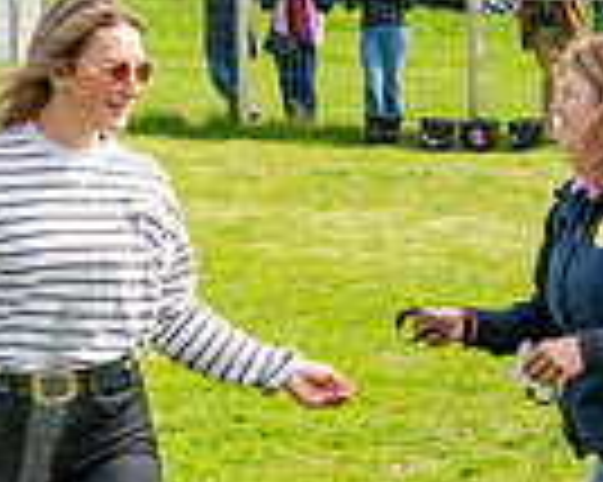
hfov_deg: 6.1
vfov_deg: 5.0
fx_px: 5511
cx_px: -475
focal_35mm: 309
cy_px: 364
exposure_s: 1/2500
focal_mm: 39
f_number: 5
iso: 800
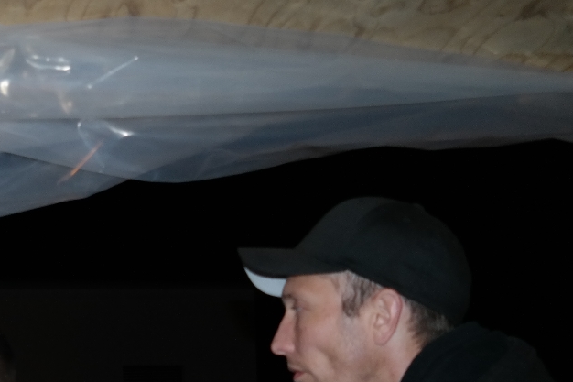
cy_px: 408
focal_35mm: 69
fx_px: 1098
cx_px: -49
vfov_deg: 19.0
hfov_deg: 27.0
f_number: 3.5
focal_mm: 18
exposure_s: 1/40
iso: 400
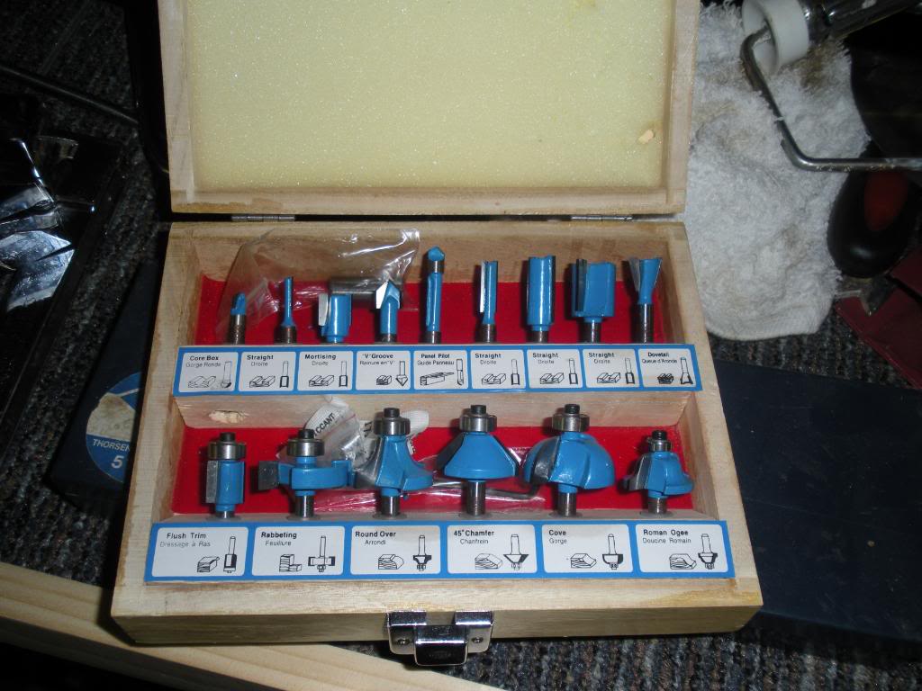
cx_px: 461
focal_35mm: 36
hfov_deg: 51.4
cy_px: 346
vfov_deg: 39.7
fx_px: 959
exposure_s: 1/60
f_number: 3.5
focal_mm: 6.3
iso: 64
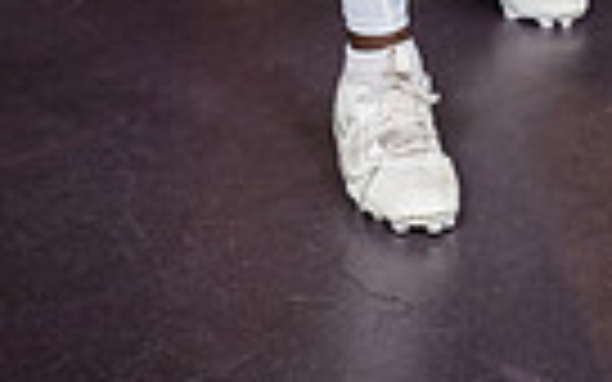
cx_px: 450
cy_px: -530
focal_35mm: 155
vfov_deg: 7.9
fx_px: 2585
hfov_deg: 13.5
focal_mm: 46
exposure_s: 1/250
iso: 800
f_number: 7.1
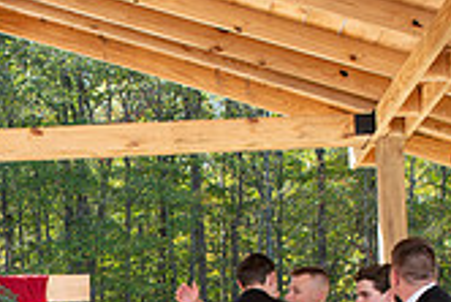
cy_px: 394
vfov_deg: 13.7
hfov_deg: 20.4
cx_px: -29
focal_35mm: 96
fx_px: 1204
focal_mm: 24
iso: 320
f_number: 5.6
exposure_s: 1/200
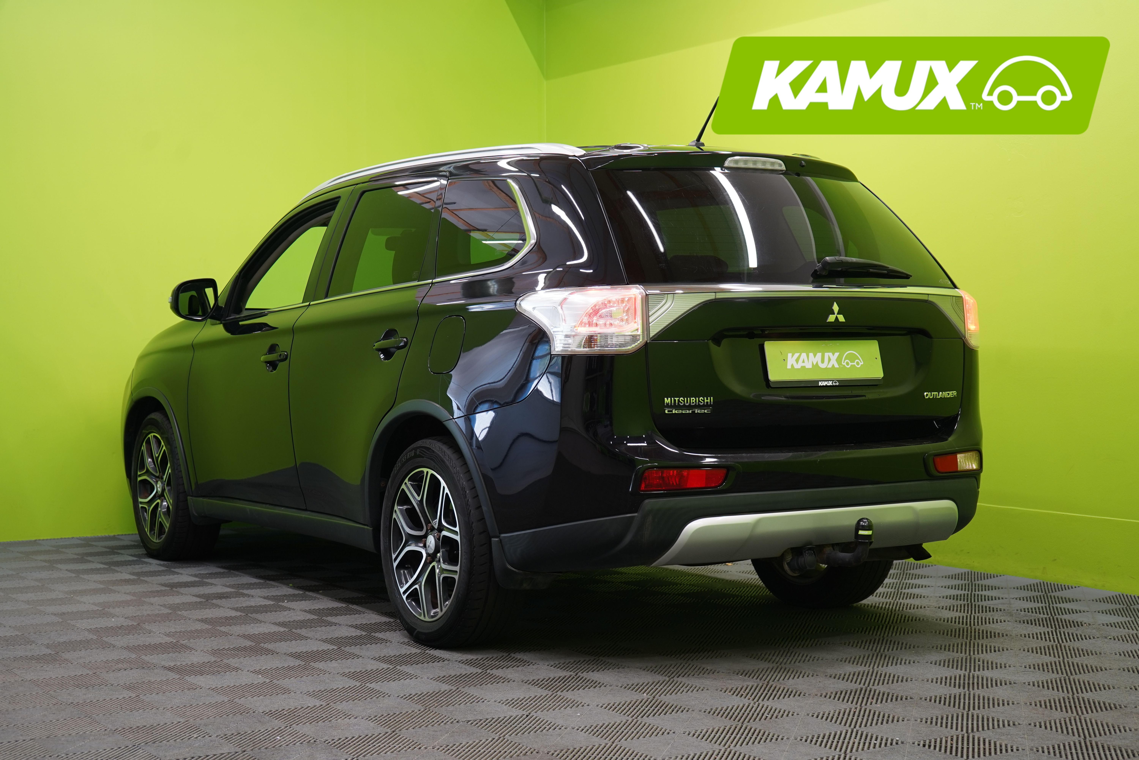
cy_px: 380
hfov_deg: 37.5
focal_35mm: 53
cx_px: 570
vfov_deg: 25.5
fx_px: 1677
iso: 400
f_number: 5
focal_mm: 53
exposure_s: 1/30
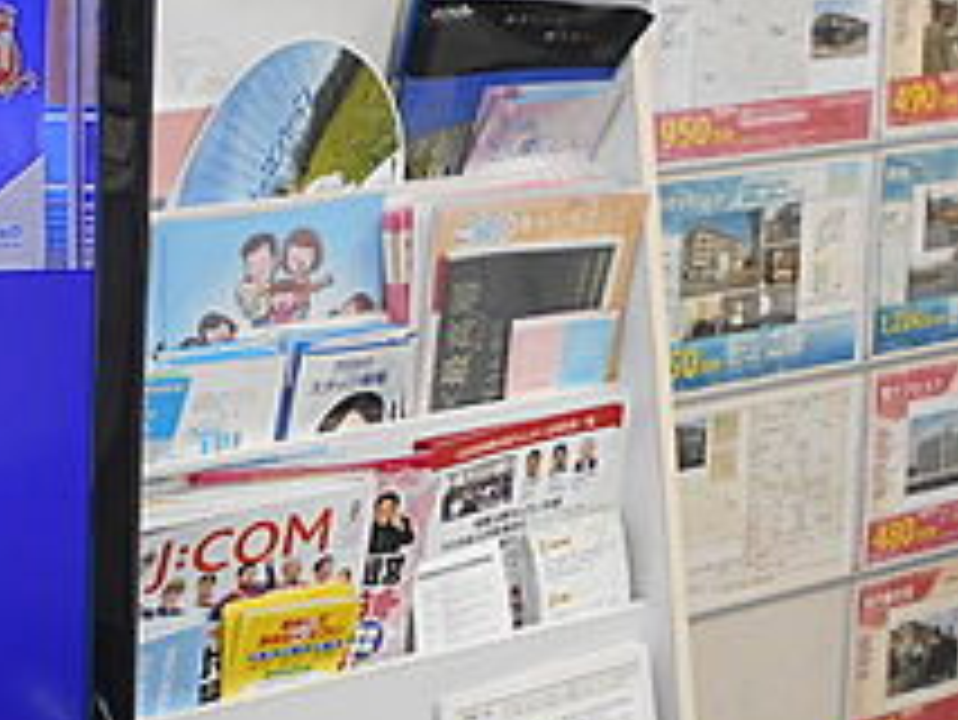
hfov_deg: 24.3
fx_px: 2160
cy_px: 464
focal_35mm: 78
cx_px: 94
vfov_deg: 18.9
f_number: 3.2
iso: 80
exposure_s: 1/30
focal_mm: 4.6
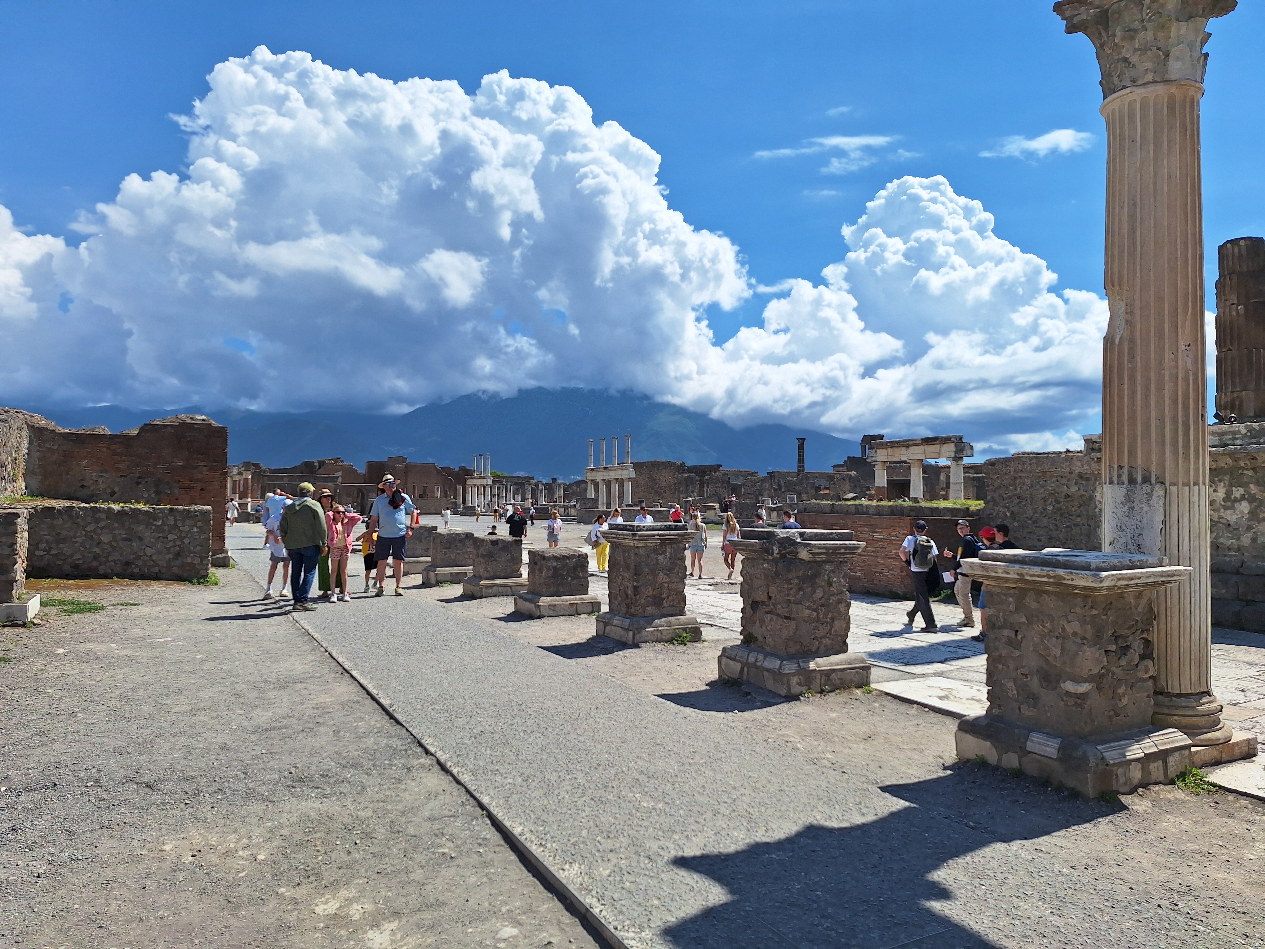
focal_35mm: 23
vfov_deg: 58.9
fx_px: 841
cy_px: 474
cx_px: 632
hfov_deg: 73.9
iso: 40
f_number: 1.8
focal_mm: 5.54
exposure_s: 1/6803
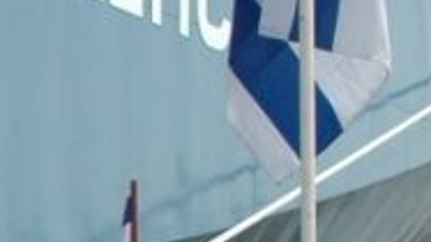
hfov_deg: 7.0
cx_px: -302
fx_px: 3437
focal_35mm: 301
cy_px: 570
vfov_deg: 4.0
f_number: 16
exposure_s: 1/160
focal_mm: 35
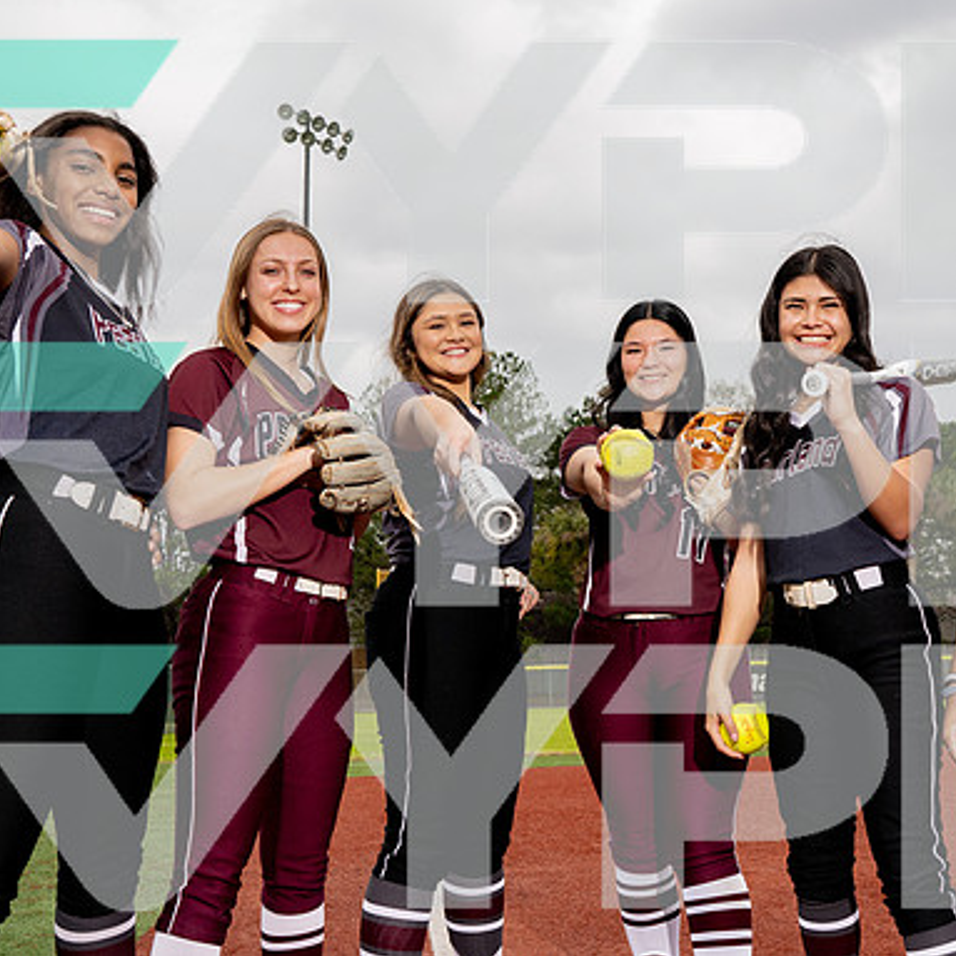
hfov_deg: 37.4
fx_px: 1406
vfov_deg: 37.6
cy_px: 476
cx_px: 562
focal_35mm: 45
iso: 100
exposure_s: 1/250
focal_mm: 35
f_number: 7.1
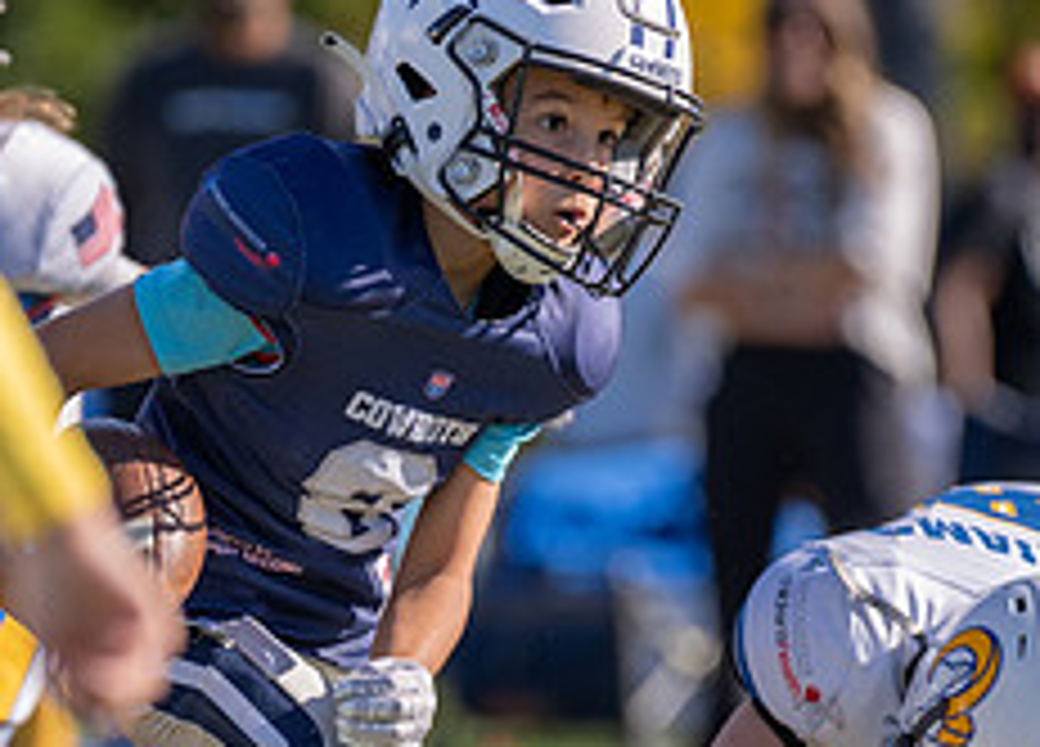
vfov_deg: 1.8
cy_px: 494
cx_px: 556
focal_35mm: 792
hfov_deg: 2.5
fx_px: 23441
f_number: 2.8
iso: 100
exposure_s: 1/2000
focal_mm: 200
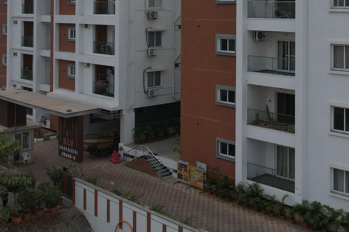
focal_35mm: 55
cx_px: 222
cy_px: -10
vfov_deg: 23.4
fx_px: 533
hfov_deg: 36.0
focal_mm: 8.38
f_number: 2.8
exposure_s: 1/1000
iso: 100
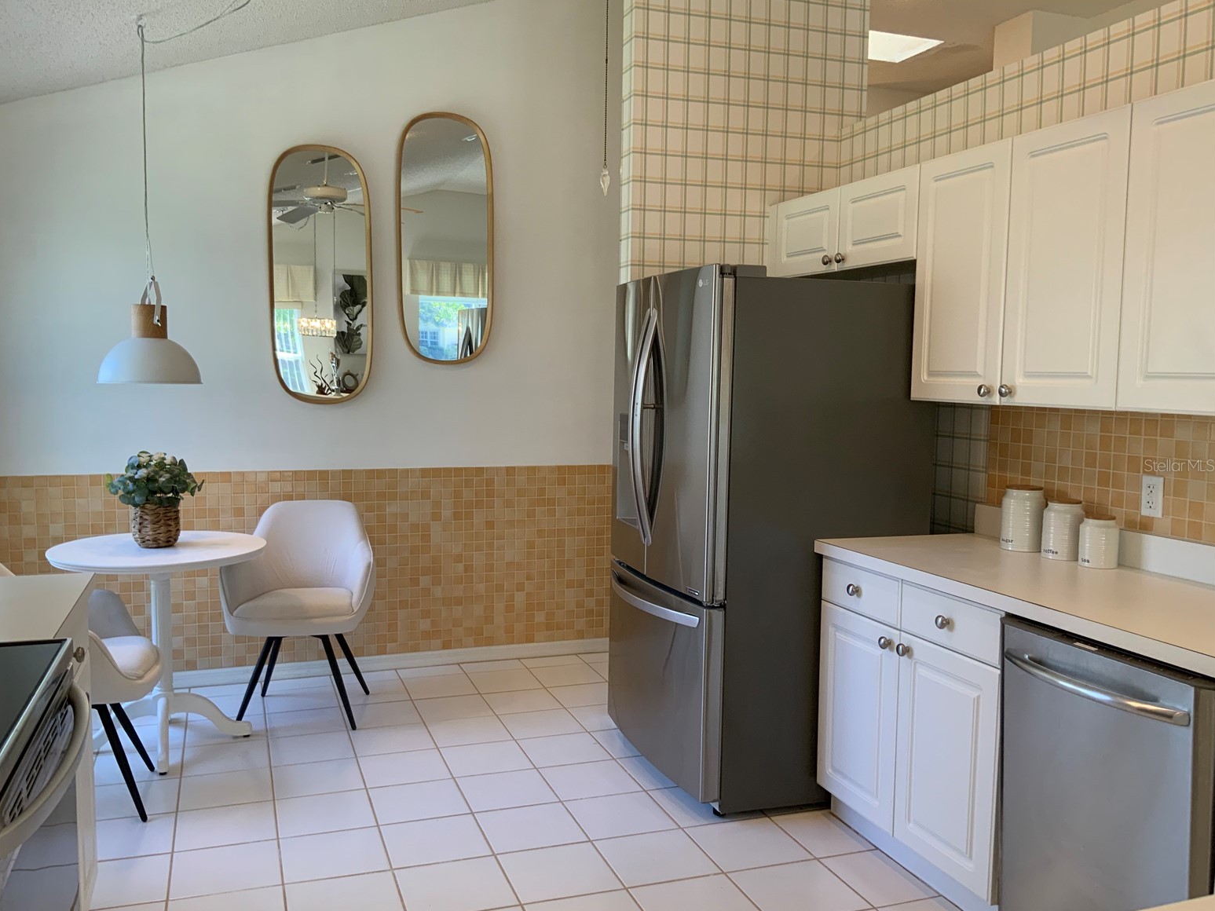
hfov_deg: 60.0
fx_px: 1053
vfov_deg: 46.8
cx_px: 590
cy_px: 465
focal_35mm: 30
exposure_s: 1/120
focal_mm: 3
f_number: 1.8
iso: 64
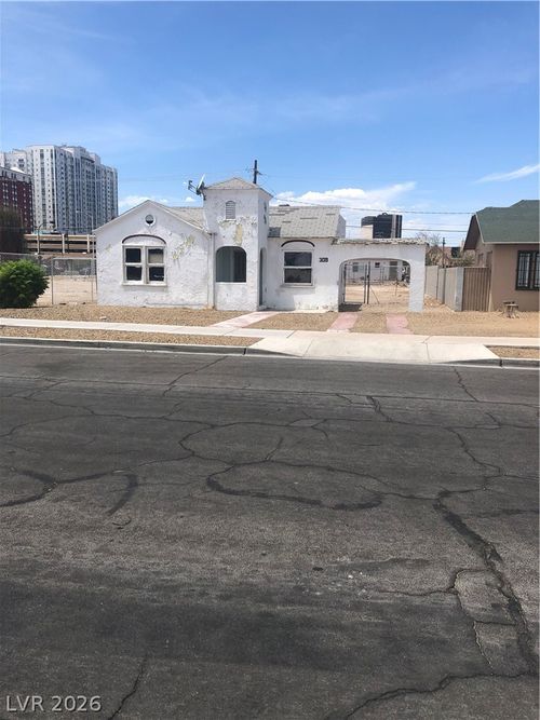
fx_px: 583
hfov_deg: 49.7
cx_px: 270
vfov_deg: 63.5
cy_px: 360
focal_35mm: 28
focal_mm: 3.99
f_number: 1.8
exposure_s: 1/2288
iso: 20
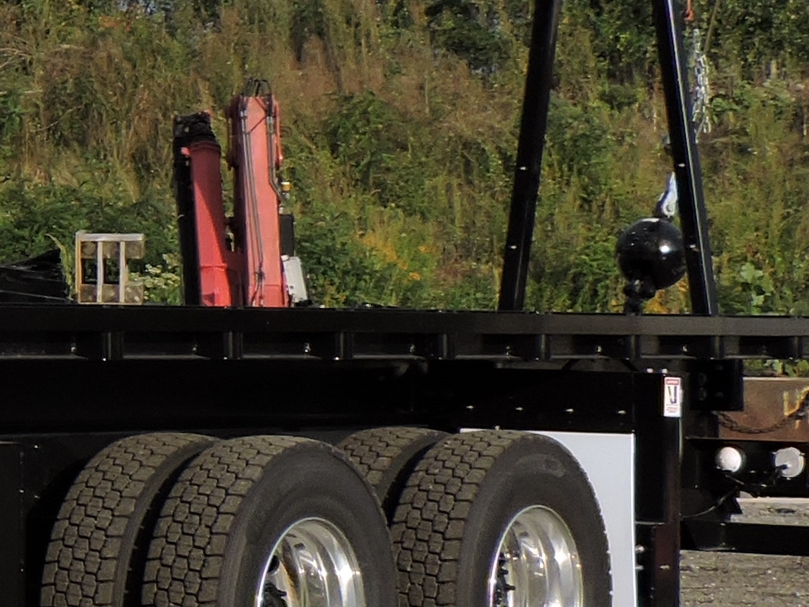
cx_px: -891
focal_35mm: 165
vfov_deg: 9.0
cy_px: 150
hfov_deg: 10.8
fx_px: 3857
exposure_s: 1/1250
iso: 100
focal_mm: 6.2
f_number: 3.3
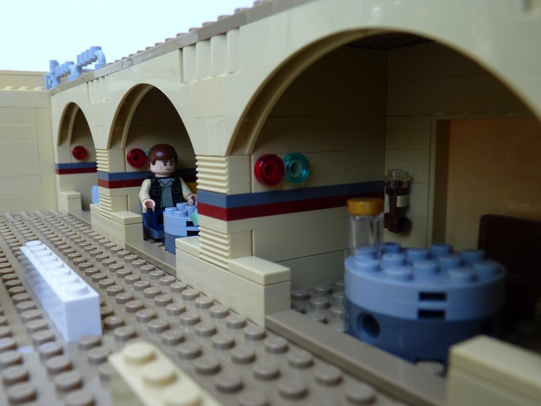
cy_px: 203
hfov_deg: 65.3
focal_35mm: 27
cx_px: 270
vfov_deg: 51.4
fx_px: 422
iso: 80
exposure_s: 1/60
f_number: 2.8
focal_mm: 4.8
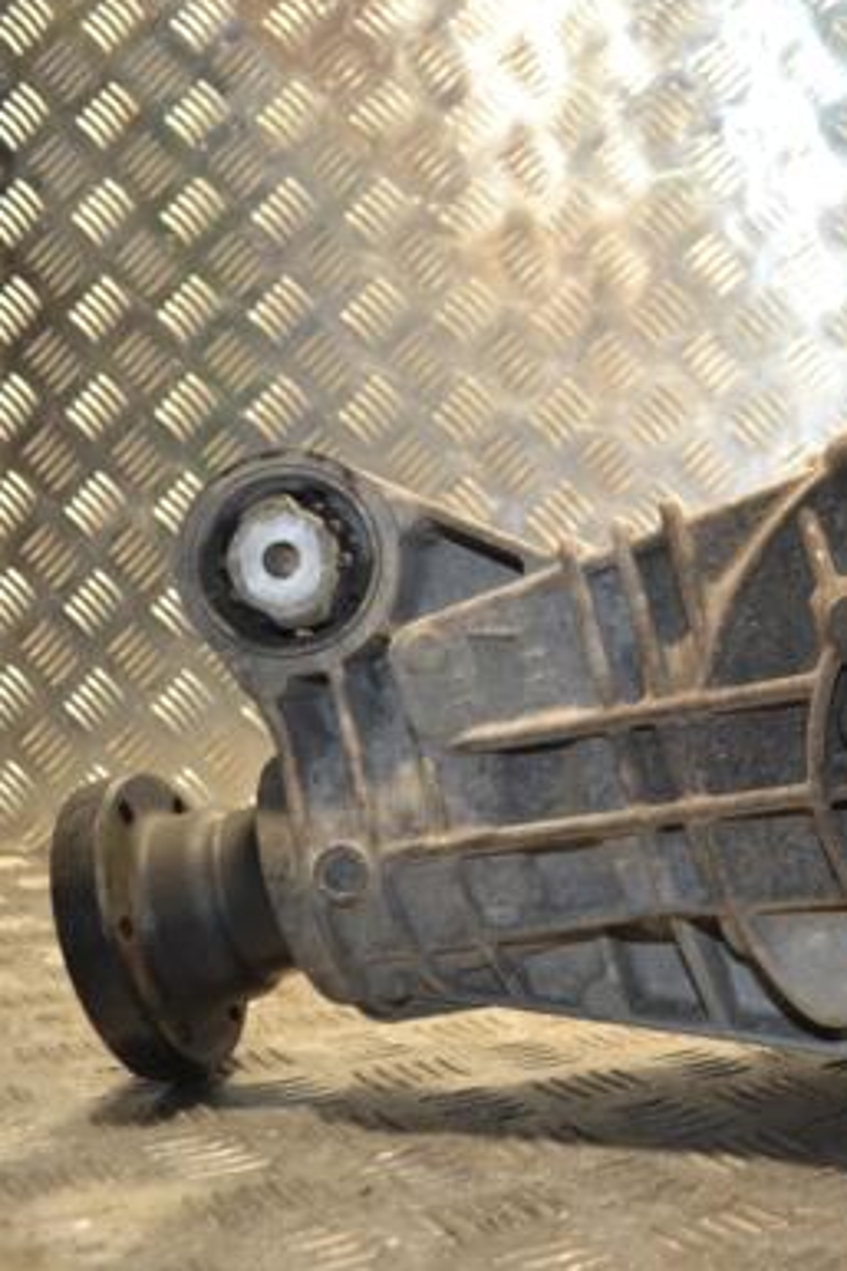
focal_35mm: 42
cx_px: 880
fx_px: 1483
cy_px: 626
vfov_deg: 46.4
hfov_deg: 29.4
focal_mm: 18
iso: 320
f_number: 3.5
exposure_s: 1/60
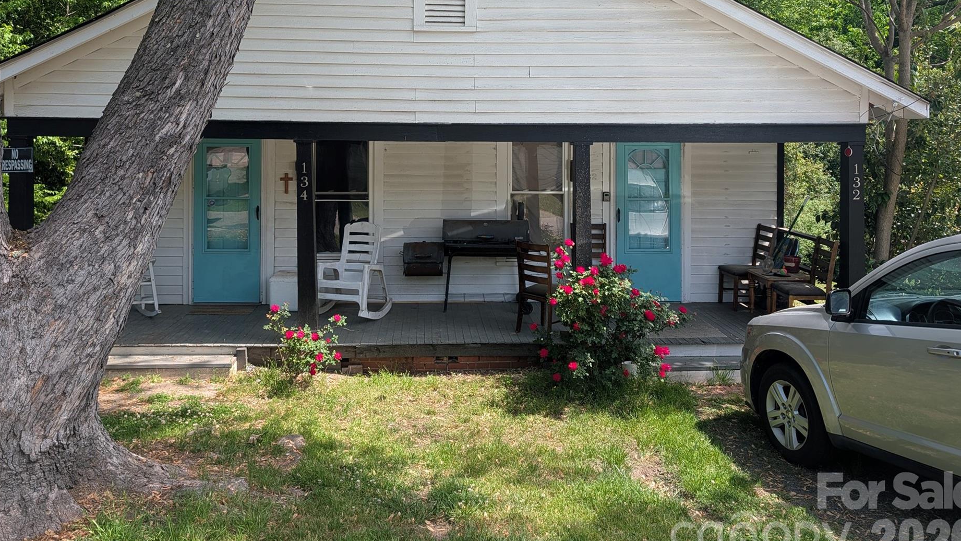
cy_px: 174
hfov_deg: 66.0
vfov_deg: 39.6
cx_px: 451
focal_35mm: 29
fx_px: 739
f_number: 1.68
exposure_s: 1/506
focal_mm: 6.9
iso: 19
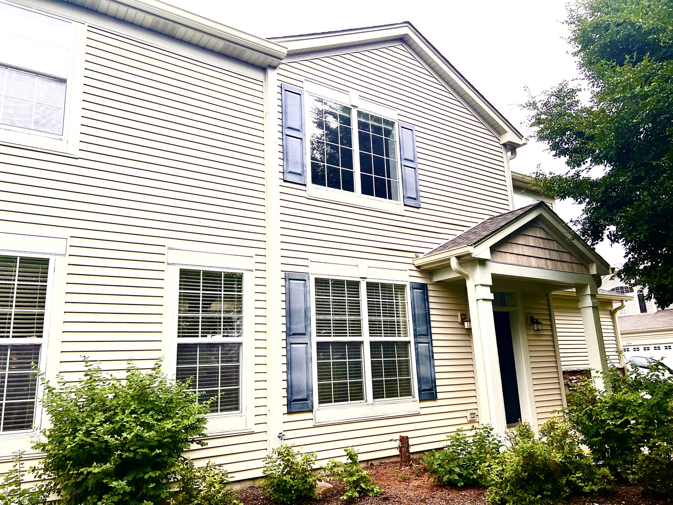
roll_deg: +2.7
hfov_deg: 67.3
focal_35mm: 26
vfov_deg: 53.1
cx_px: 336
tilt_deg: +14.0
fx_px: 505
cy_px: 252
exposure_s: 1/1280
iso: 50
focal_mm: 5.7
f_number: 1.5
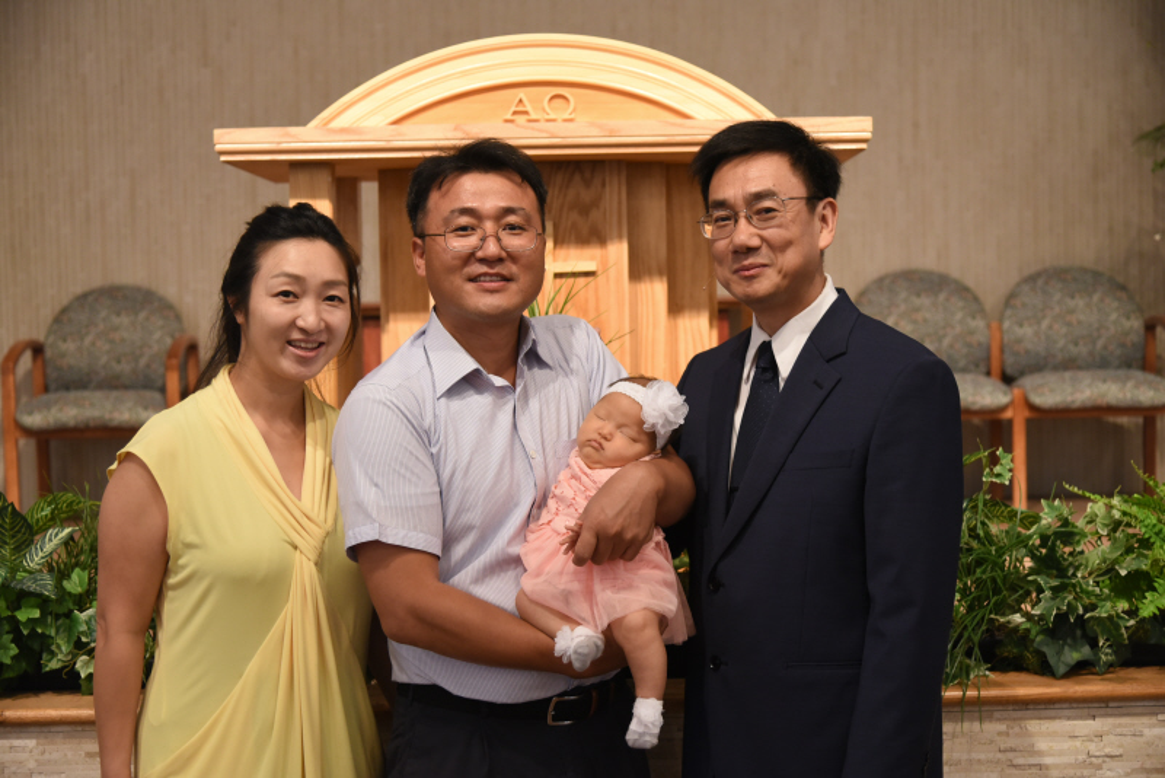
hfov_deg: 36.2
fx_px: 1780
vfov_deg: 24.6
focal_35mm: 55
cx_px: 582
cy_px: 389
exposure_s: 1/60
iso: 1800
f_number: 4
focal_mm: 55
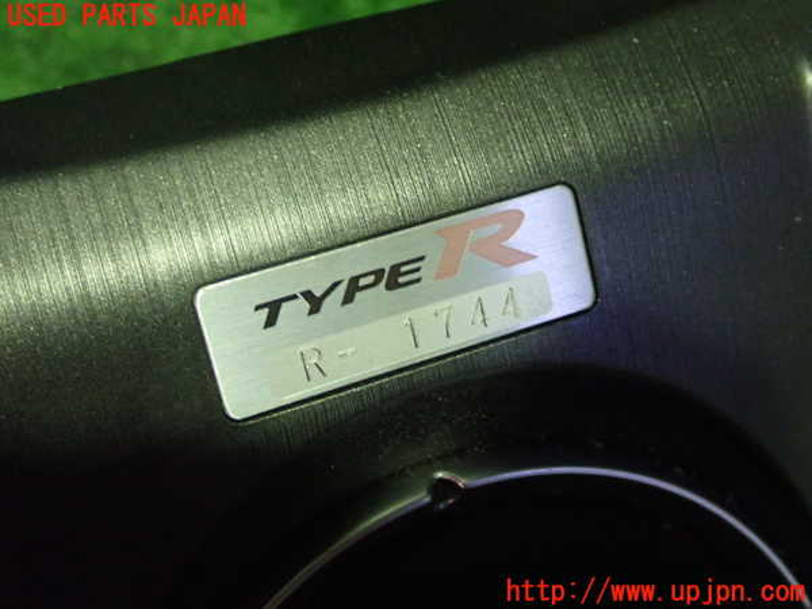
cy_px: 304
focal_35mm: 47
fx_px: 1102
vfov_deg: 30.9
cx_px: 406
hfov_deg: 40.4
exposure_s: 1/30
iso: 800
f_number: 3.1
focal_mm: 8.4
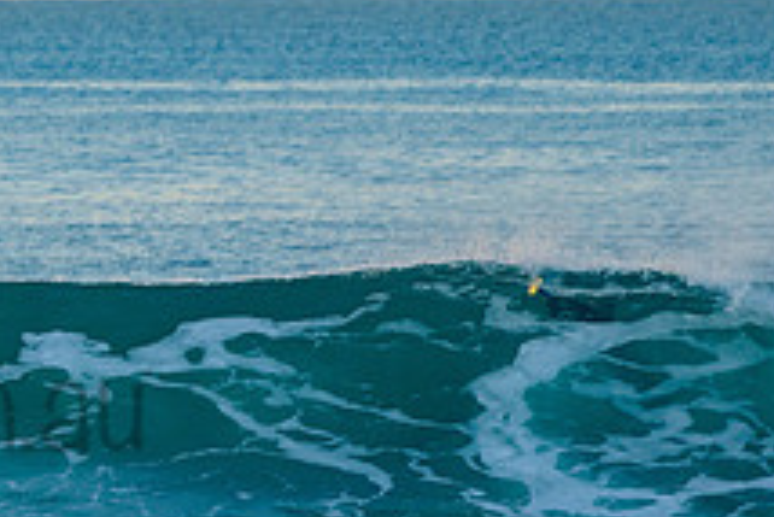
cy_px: 367
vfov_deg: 1.8
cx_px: -239
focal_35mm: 759
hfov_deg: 2.7
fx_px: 16329
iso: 180
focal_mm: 280
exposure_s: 1/400
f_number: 5.6
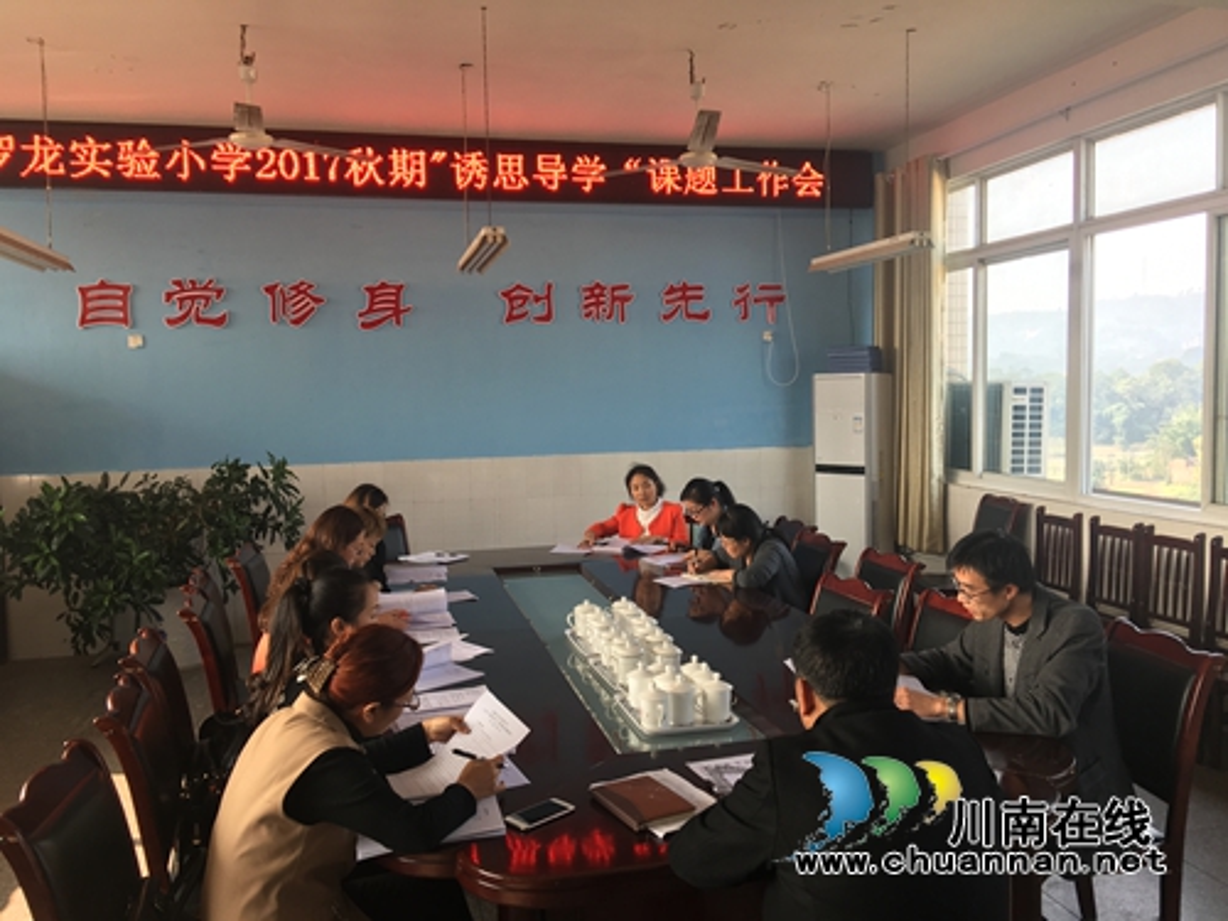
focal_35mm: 29
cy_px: 460
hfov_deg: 61.7
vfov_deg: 48.2
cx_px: 614
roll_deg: +1.7
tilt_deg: -2.0
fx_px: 1029
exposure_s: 1/100
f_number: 2.2
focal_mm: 4.15
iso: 25
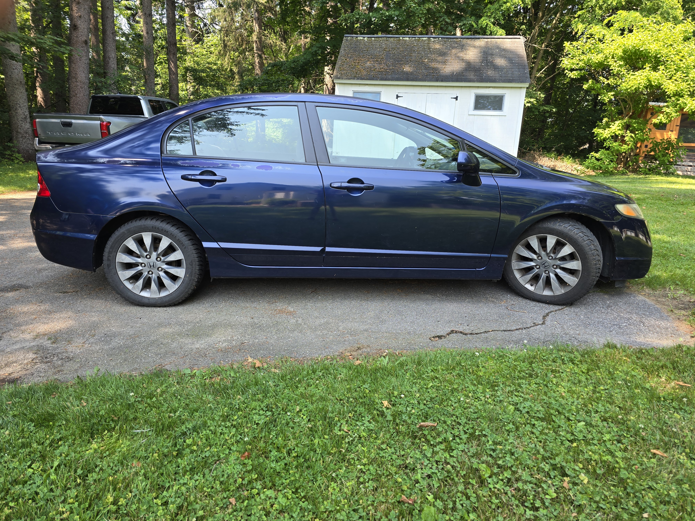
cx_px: 348
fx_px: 462
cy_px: 260
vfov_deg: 58.9
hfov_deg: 73.9
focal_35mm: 23
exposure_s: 1/180
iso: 25
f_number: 1.7
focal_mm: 6.3
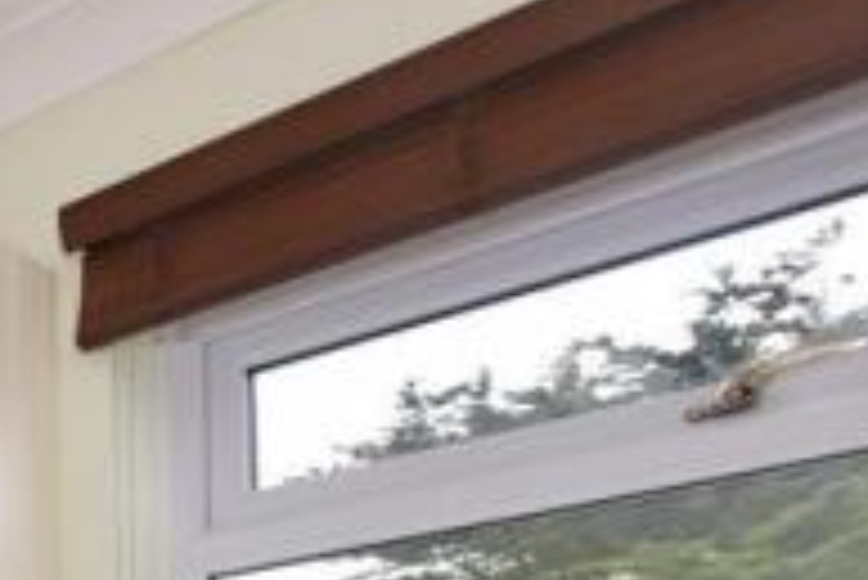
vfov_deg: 21.2
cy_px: 933
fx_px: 1231
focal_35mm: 51
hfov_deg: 25.8
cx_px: -508
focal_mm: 10
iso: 400
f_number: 7.1
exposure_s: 1/200
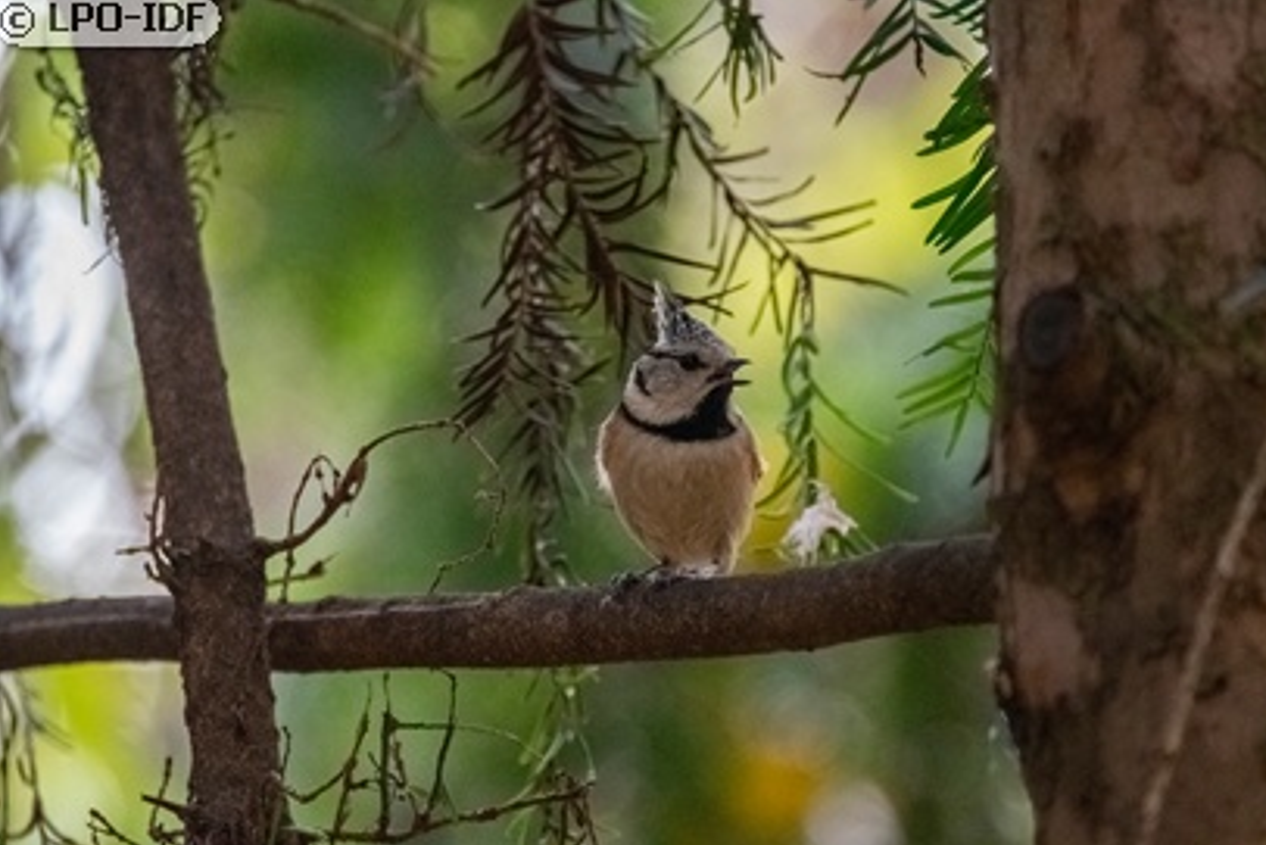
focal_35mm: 454
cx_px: 636
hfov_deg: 4.5
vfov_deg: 3.0
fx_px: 15970
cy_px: 422
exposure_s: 1/400
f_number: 5.6
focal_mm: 300
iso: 6400
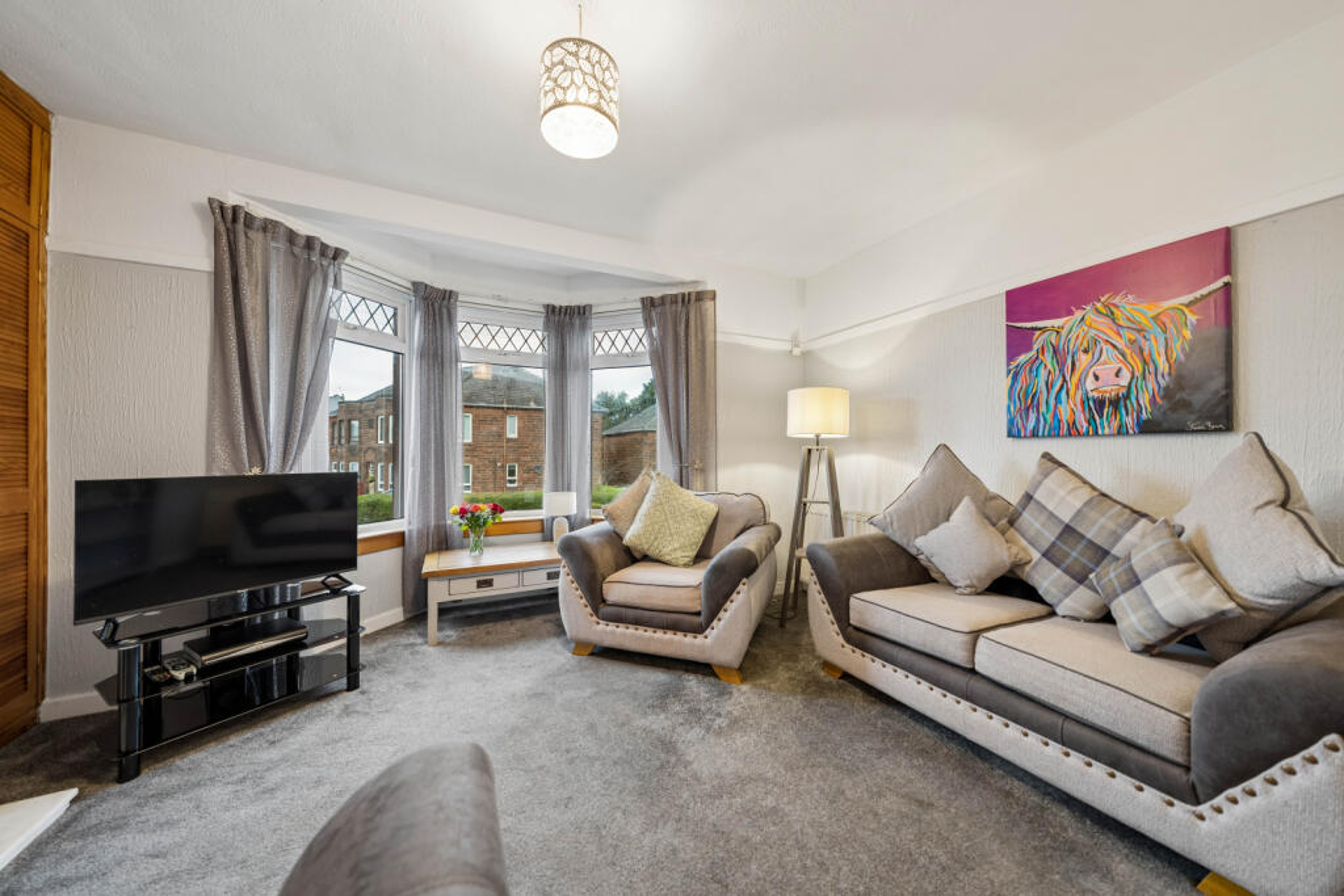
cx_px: 672
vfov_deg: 90.0
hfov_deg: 112.6
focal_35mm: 12
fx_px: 448
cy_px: 448
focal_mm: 12
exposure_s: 1/30
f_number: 2.8
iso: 320
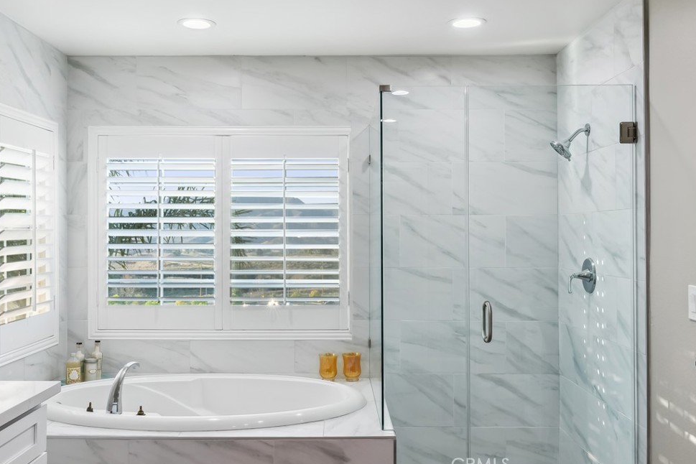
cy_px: 229
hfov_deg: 51.9
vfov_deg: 35.9
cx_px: 339
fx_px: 715
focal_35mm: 37
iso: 100
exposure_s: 1/1.67
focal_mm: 35
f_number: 22
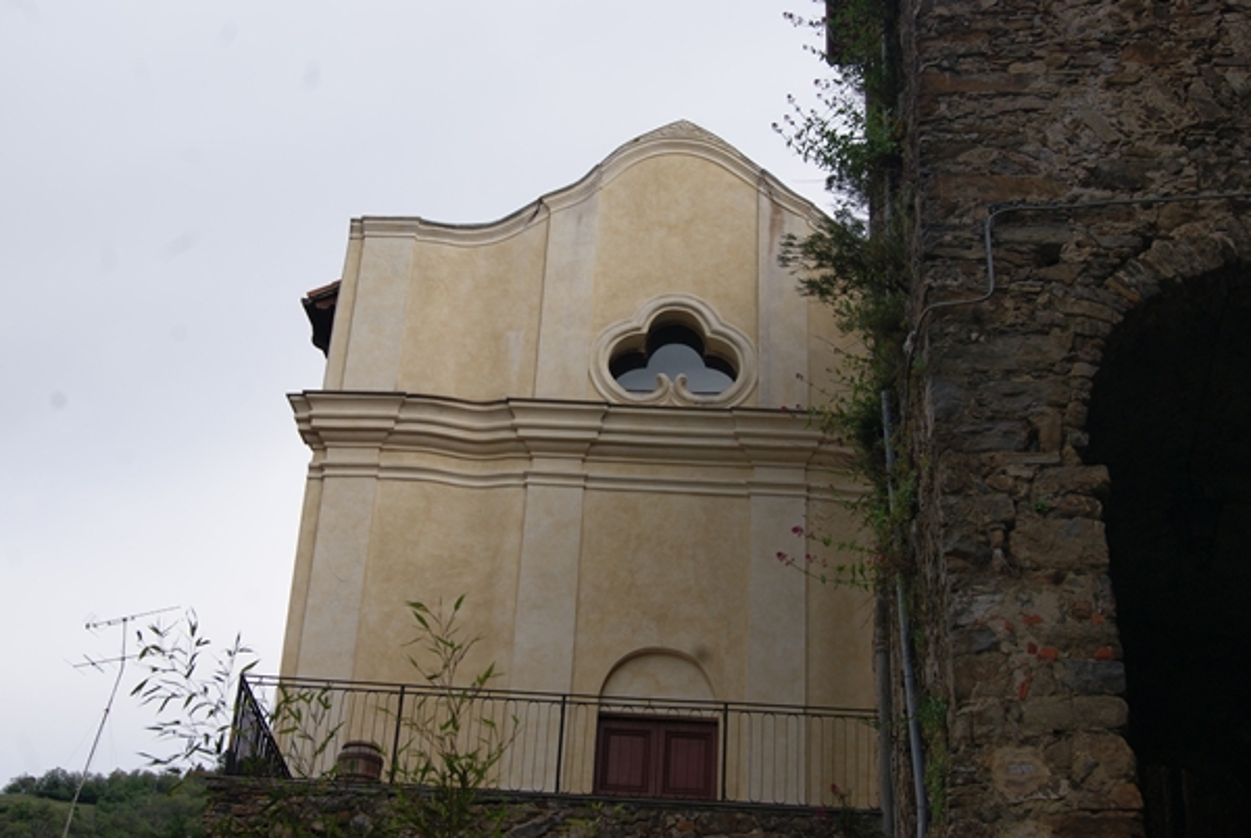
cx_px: 626
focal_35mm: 52
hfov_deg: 37.8
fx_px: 1827
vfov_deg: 25.8
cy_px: 419
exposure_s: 1/80
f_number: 10
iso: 100
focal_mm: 35
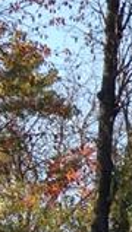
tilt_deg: +10.3
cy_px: 318
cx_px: 607
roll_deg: -1.1
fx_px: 1431
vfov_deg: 9.1
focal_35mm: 231
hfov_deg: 4.6
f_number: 2.4
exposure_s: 1/427
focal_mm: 4.12
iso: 50
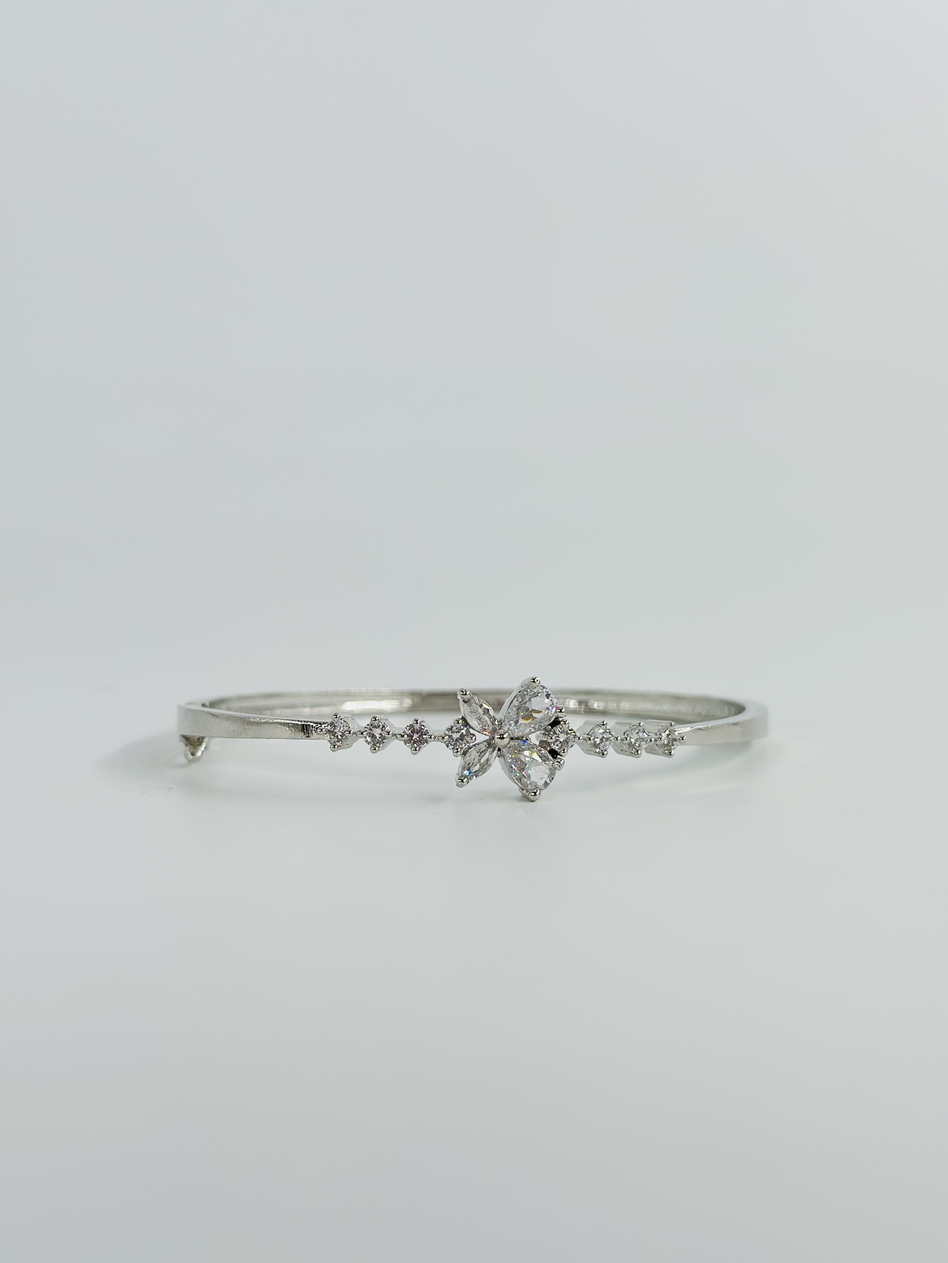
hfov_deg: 30.3
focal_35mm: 48
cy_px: 632
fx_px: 1753
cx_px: 474
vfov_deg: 39.7
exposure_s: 1/1497
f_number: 1.78
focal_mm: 6.86
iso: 80
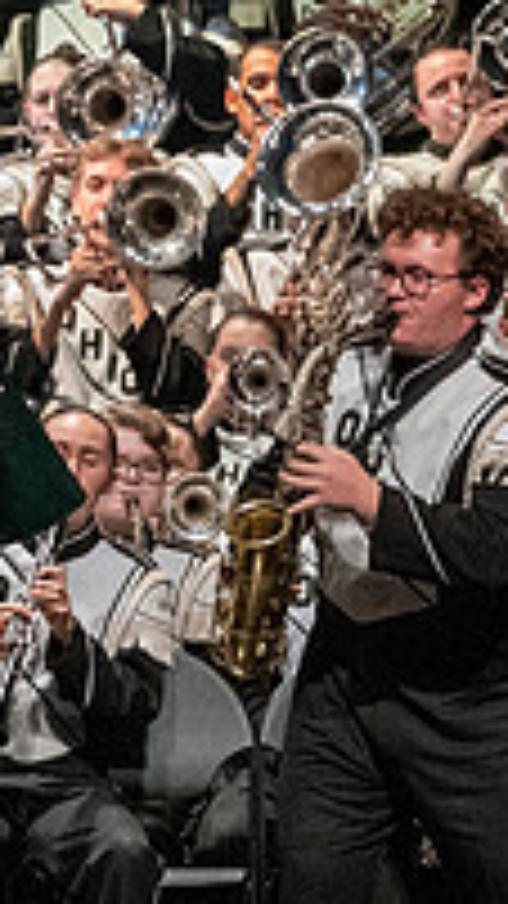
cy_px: 634
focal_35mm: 634
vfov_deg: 3.4
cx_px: -589
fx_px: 15189
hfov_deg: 1.9
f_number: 4
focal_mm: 140
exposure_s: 1/500
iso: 5000
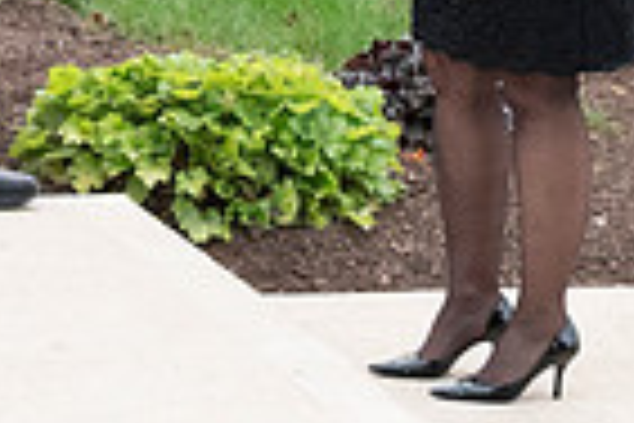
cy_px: -313
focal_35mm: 235
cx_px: 441
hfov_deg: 8.8
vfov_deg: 5.8
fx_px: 4138
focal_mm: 38
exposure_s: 1/200
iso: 3200
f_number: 9
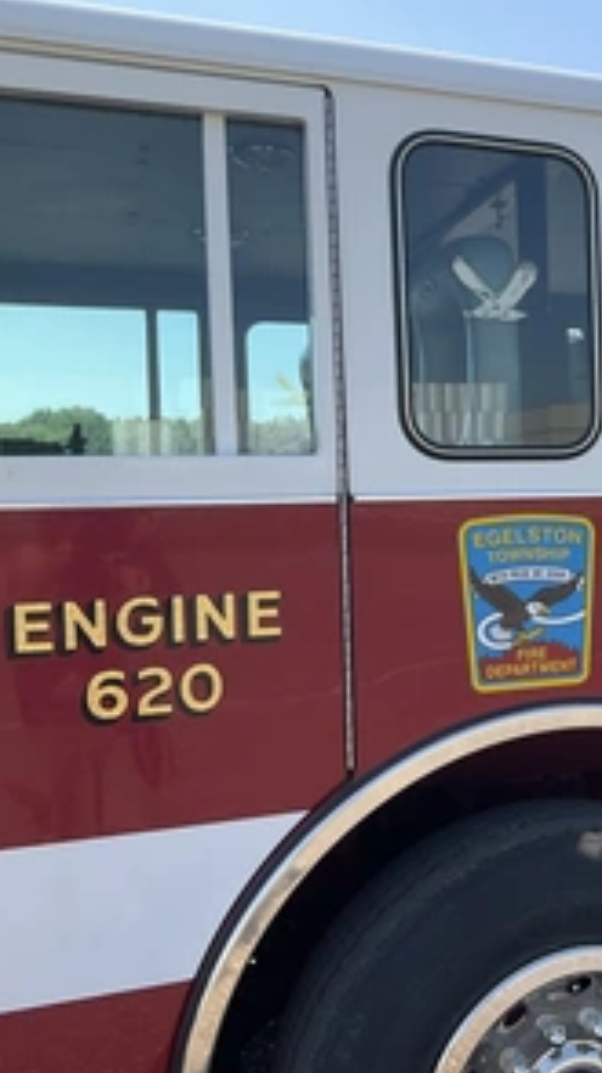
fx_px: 1222
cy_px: 533
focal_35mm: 43
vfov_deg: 47.4
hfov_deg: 25.3
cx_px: 693
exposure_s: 1/739
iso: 25
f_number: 1.8
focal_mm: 3
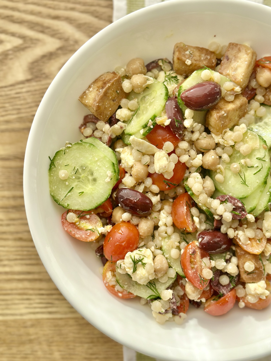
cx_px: 136
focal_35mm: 48
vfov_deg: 39.7
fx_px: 501
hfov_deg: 30.3
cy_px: 180
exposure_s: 1/1639
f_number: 1.78
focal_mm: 6.86
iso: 80
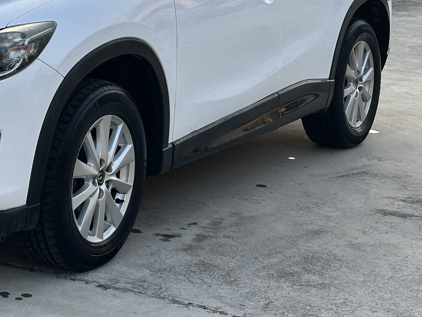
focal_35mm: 103
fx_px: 1256
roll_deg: +0.0
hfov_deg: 18.6
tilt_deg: -6.6
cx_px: 3
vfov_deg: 14.2
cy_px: 2
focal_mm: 6.86
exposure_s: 1/1145
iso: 64
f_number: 1.78
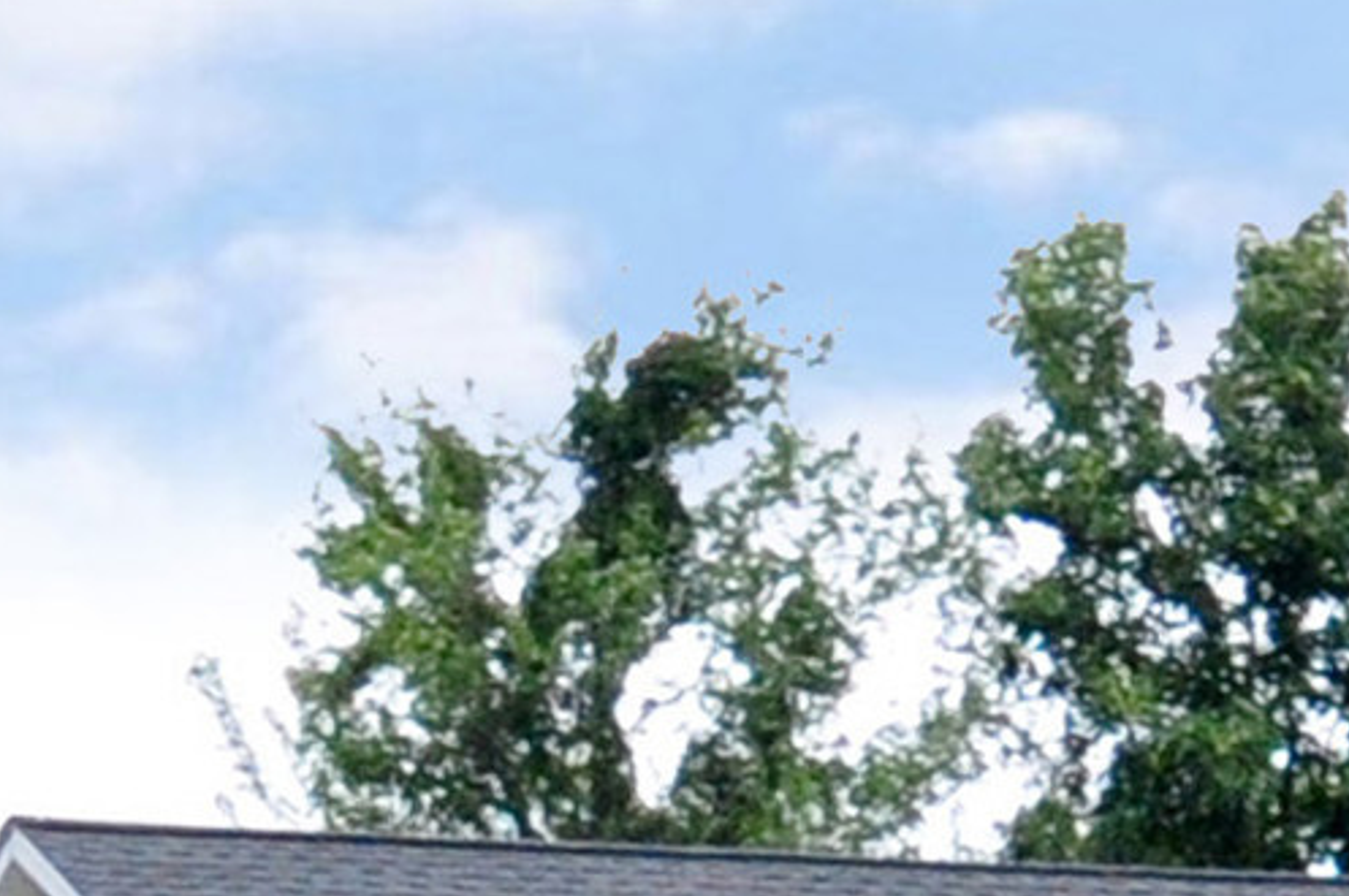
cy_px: 1948
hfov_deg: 11.8
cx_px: 665
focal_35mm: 175
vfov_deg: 7.4
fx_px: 6549
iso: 800
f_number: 8
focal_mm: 20
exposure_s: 1/500
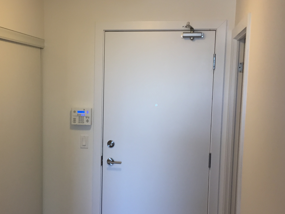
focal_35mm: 53
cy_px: 135
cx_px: 100
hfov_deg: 35.9
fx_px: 436
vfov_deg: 27.4
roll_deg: -0.2
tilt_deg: -6.2
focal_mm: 4.15
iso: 64
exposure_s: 1/30
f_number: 2.2
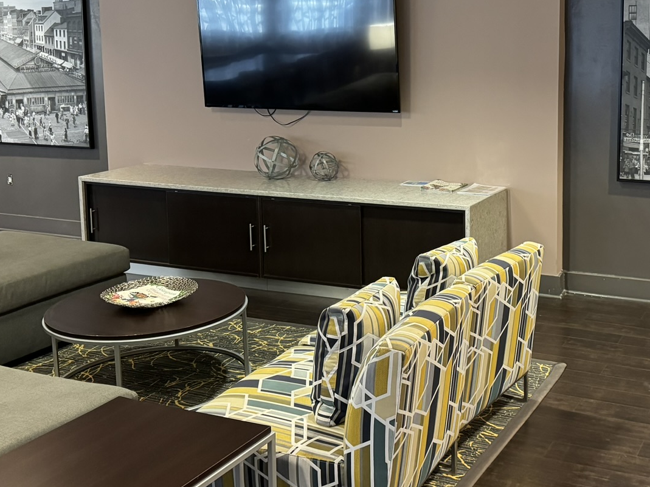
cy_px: 140
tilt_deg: -8.1
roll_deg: +0.6
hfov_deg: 40.6
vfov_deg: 31.1
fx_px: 863
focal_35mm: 46
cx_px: 450
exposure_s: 1/40
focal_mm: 6.76
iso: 800
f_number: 1.78
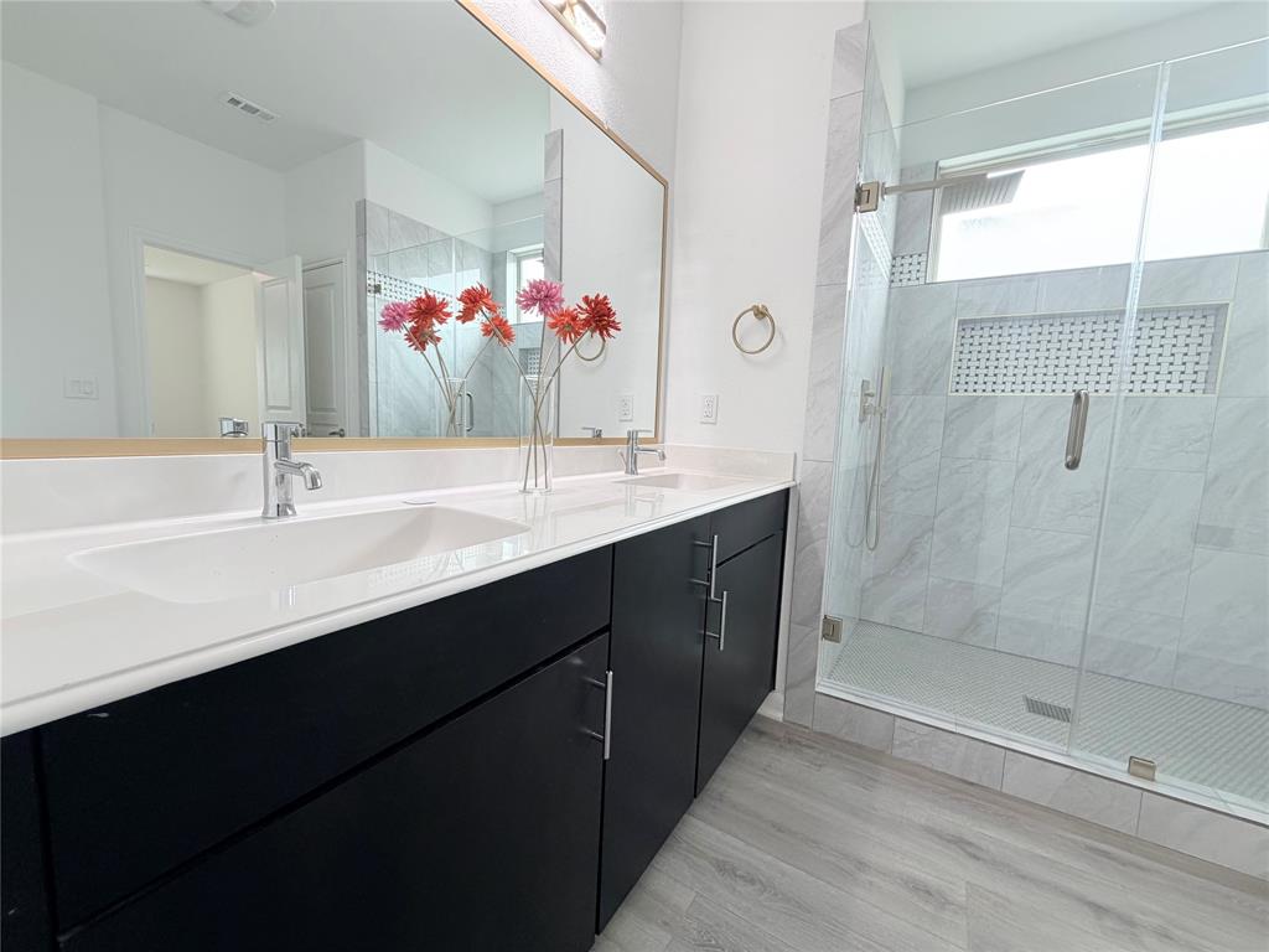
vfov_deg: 85.7
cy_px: 476
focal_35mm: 14
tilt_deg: -6.3
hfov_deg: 102.1
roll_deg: -2.2
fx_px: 513
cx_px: 634
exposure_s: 1/120
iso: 160
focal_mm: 2.22
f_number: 2.2
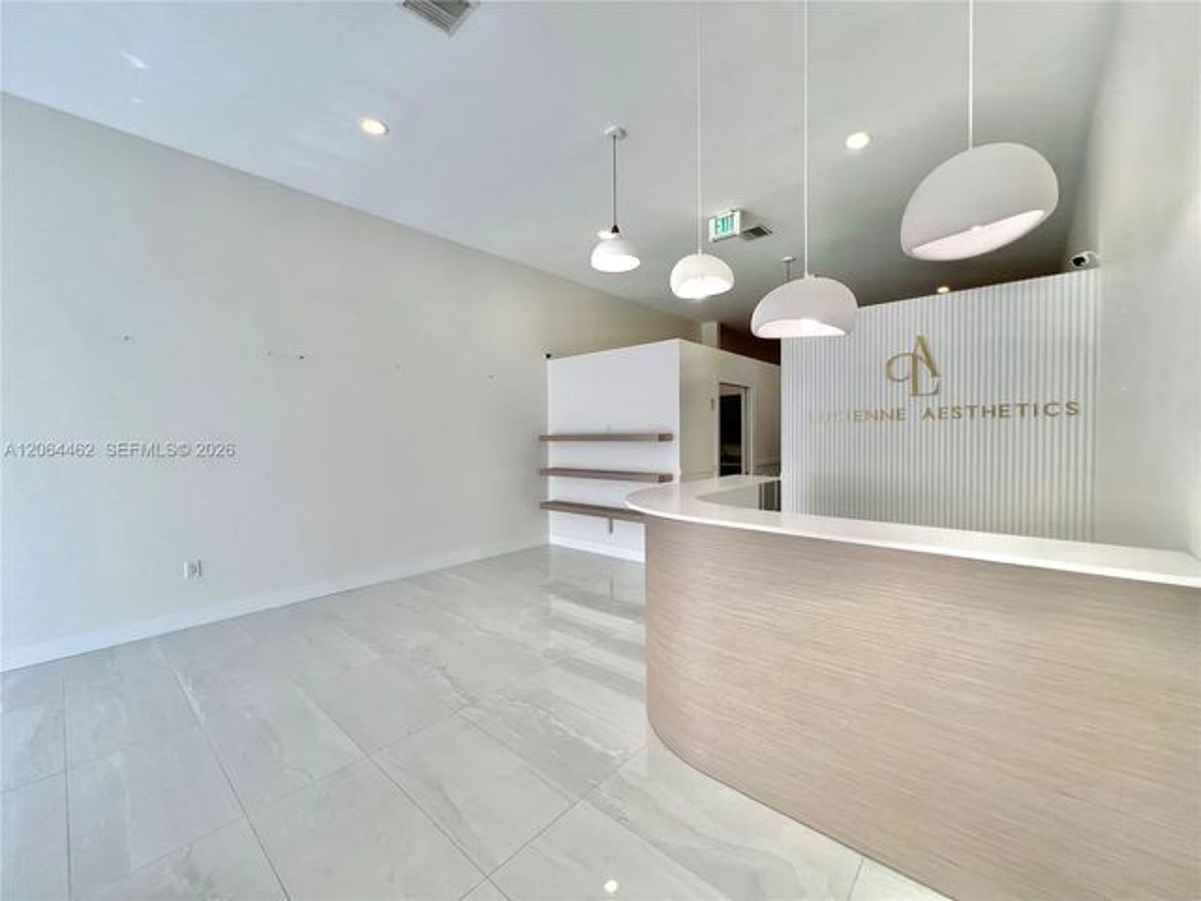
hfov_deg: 106.2
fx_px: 451
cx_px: 600
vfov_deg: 89.9
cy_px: 450
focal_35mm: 13
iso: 32
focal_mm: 1.57
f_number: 1.8
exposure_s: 1/203
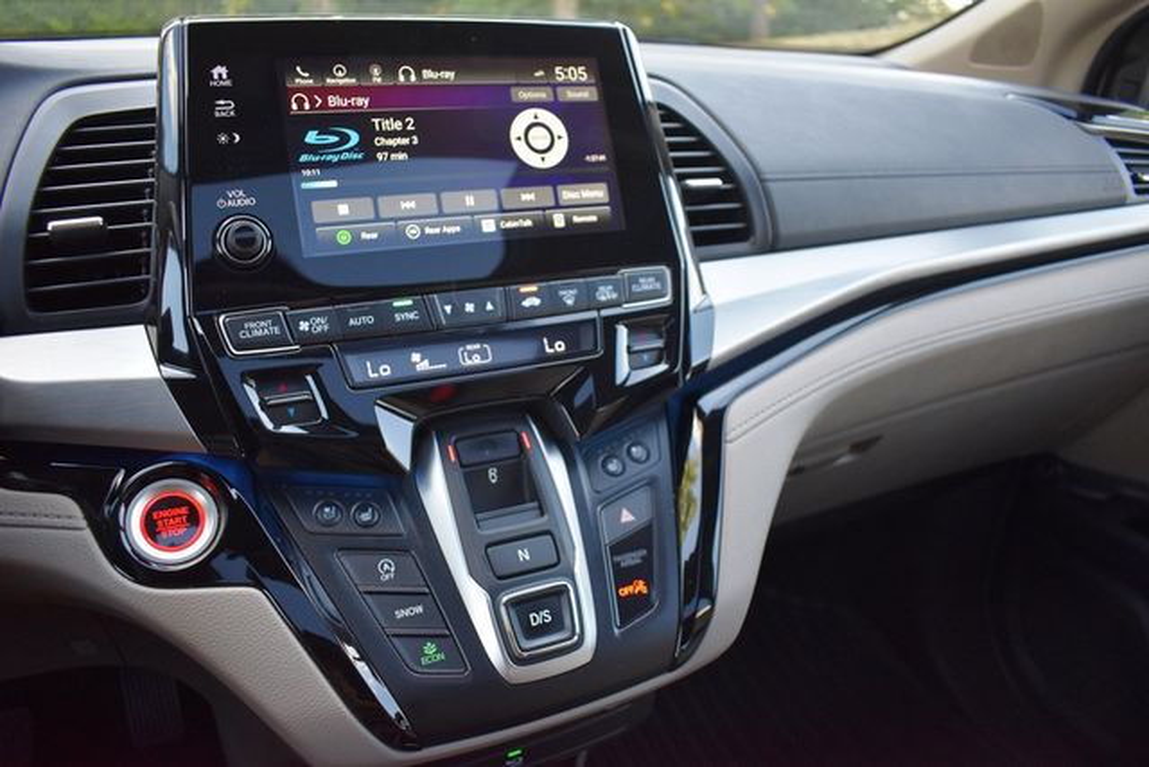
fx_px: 862
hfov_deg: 67.4
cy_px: 384
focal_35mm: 27
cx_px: 574
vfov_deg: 48.0
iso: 720
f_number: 3.5
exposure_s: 1/250
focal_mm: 18
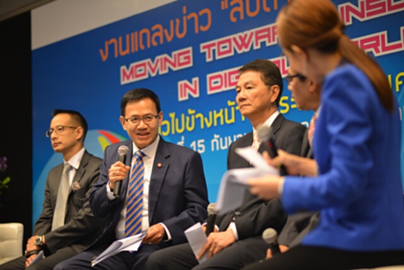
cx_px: 202
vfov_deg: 16.1
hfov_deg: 23.9
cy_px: 135
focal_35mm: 85
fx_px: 954
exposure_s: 1/200
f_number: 1.8
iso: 1000
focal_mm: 85
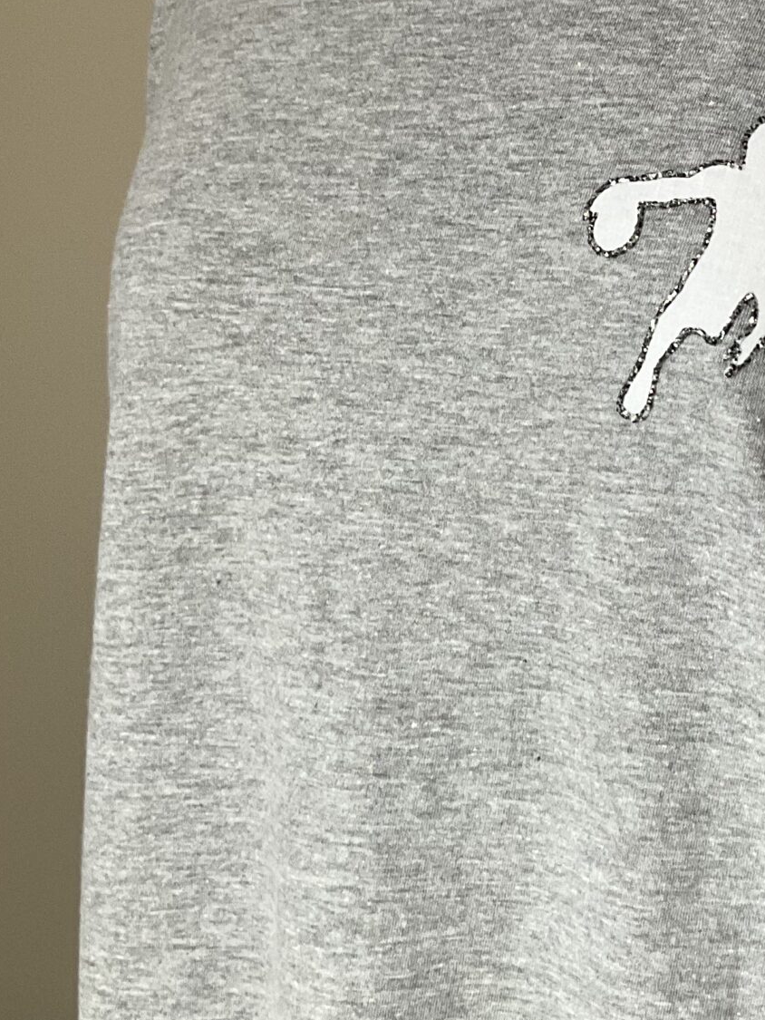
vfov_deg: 28.5
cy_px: 149
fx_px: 1944
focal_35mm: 66
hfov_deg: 21.7
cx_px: 690
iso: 100
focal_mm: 3
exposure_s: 1/60
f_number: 1.8
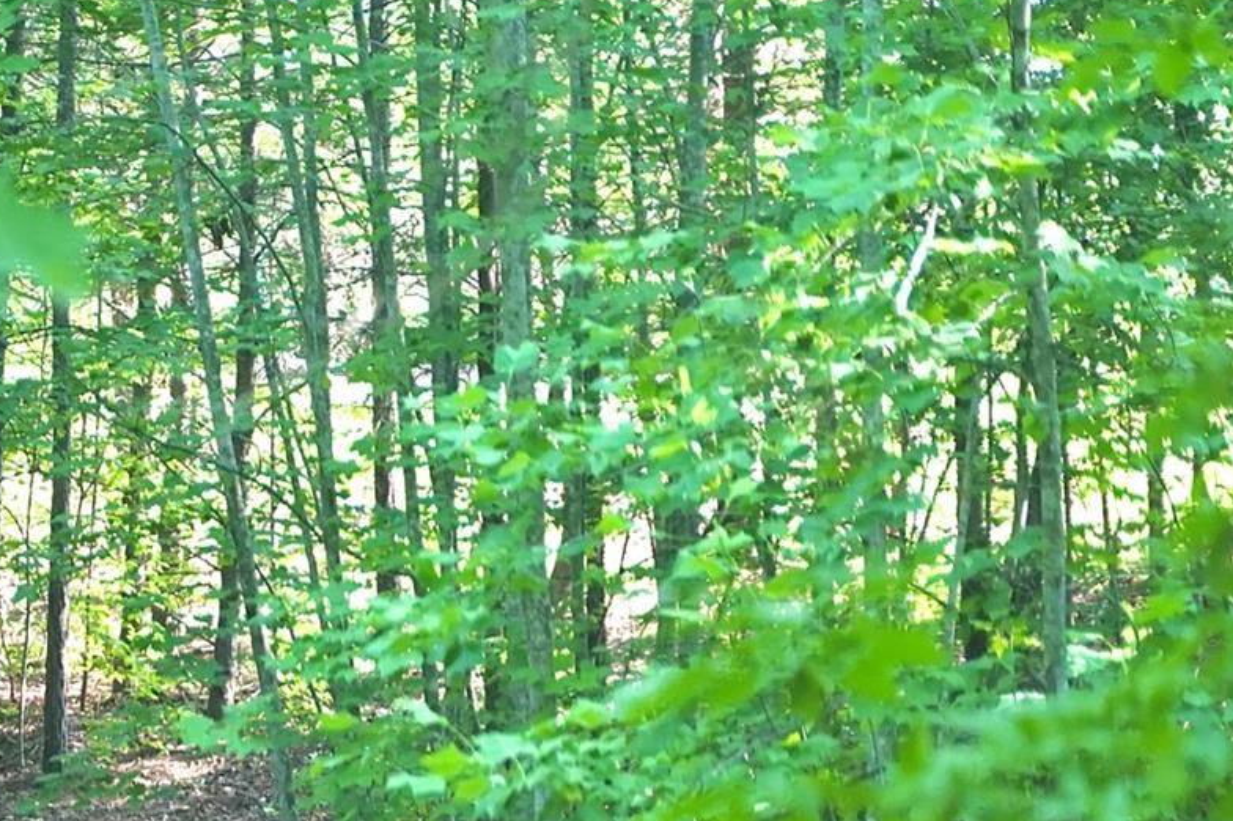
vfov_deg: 7.0
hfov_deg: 10.5
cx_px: 178
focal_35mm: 196
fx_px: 6710
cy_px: 776
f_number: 2.8
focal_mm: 75
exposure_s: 1/200
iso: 3200
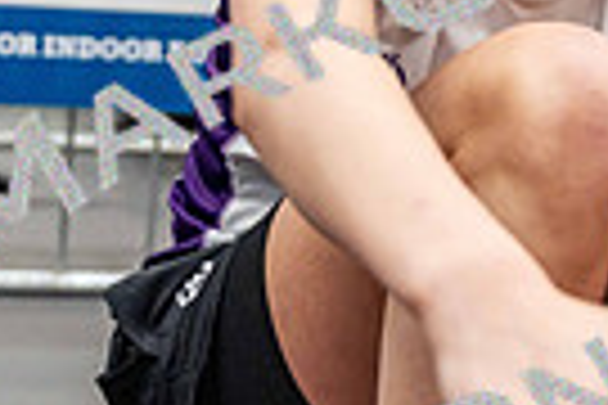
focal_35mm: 148
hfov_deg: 13.7
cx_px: 558
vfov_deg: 9.0
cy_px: -191
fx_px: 2499
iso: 1600
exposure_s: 1/200
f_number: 2.8
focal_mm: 34.4
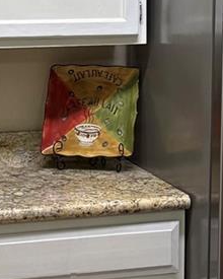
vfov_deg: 13.5
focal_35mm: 142
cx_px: 220
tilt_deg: -3.0
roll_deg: -1.0
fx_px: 1171
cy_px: 38
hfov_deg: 10.8
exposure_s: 1/60
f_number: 1.6
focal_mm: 5.96
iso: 100
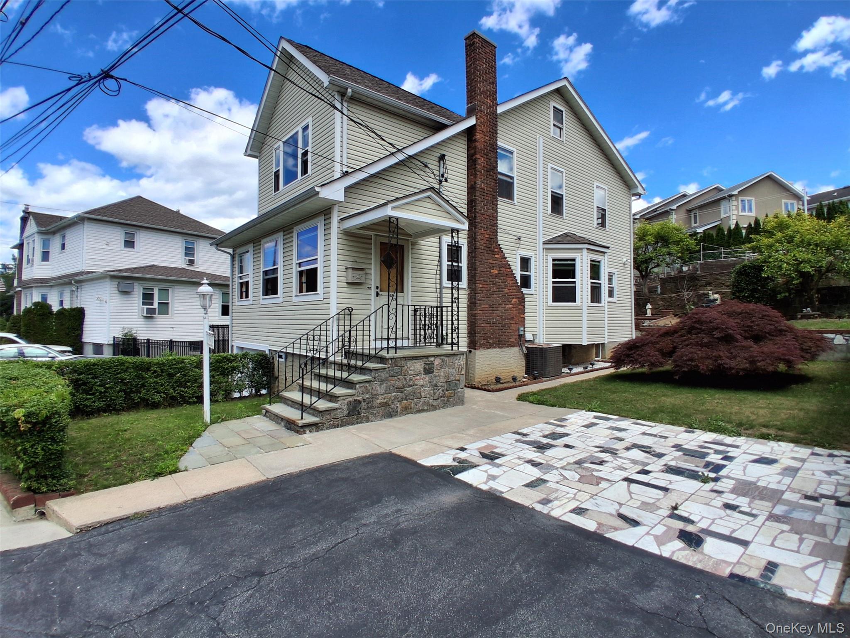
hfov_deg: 91.0
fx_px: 417
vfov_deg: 74.7
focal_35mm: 17
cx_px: 425
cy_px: 319
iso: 50
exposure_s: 1/1252
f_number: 2.2
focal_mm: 1.4
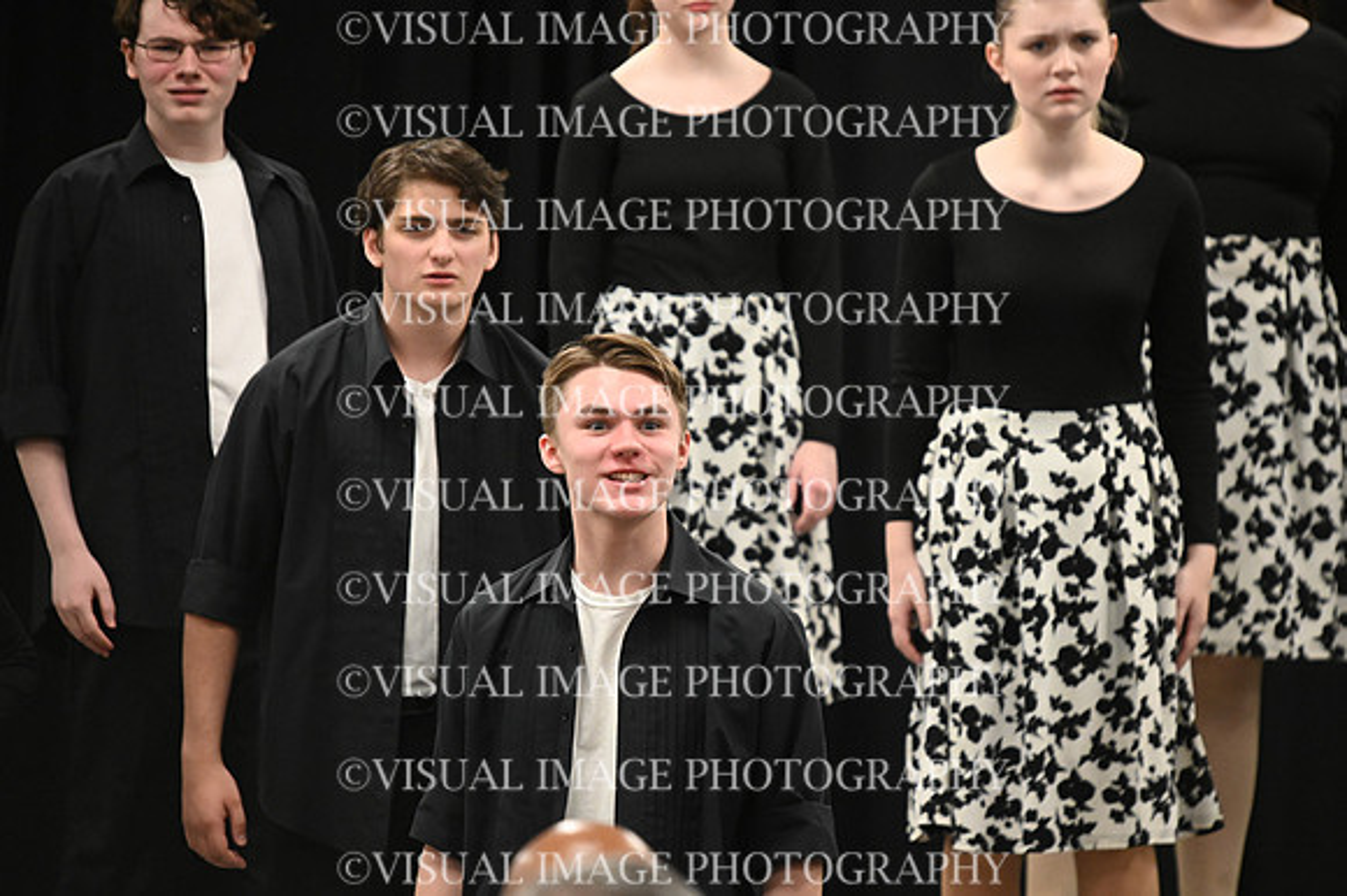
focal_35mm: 370
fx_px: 13836
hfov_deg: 5.6
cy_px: 448
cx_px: 674
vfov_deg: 3.7
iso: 10000
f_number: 6.3
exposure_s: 1/250
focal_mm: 370
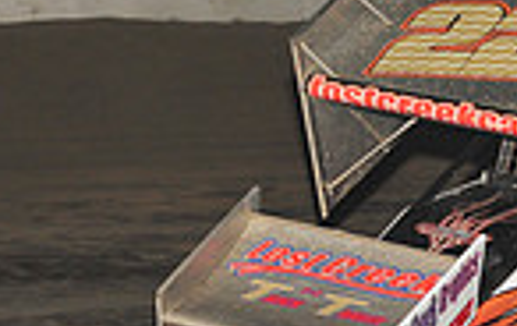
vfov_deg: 3.8
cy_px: 230
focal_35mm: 347
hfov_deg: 6.0
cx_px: 811
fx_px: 4901
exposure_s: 1/320
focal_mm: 86
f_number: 6.3
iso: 800
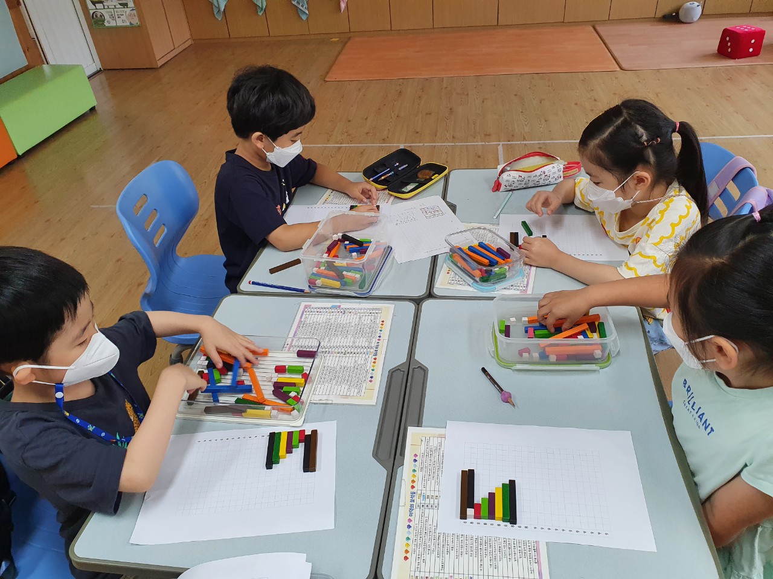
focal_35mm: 26
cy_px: 290
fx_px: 581
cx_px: 386
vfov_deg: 53.1
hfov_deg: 67.3
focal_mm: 4.32
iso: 200
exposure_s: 1/120
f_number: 2.4
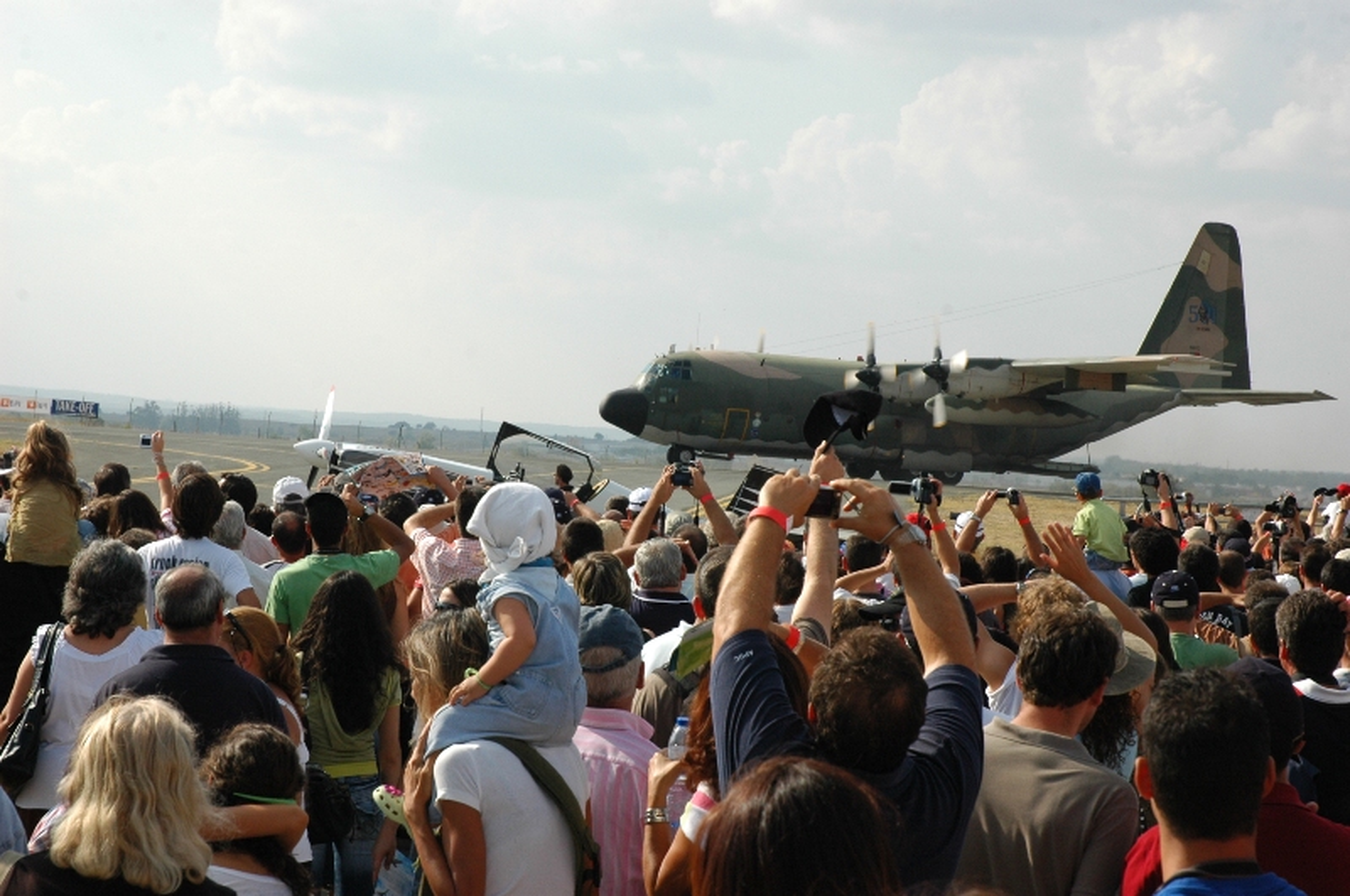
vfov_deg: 17.4
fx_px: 2921
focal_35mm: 78
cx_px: 675
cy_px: 448
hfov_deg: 26.0
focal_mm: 52
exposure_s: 1/400
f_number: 10
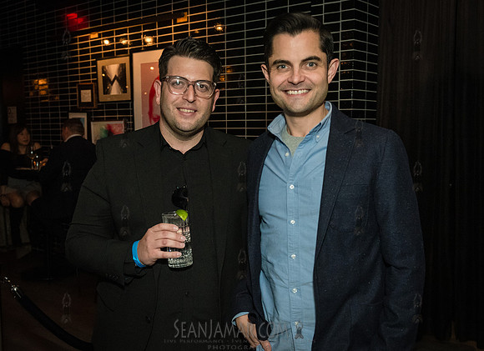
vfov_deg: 34.9
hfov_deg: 46.9
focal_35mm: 40
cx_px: 235
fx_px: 558
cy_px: 199
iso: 6400
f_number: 4
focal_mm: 32
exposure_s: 1/200
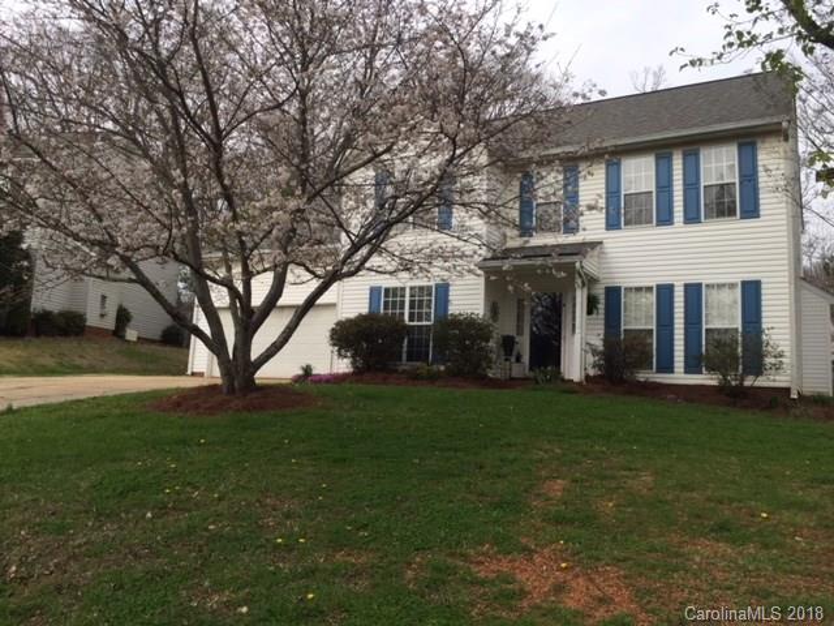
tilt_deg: +8.0
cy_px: 313
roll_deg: -3.8
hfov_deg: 61.7
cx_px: 417
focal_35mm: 29
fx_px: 699
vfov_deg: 48.2
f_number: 2.2
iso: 32
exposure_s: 1/1099
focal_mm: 4.15
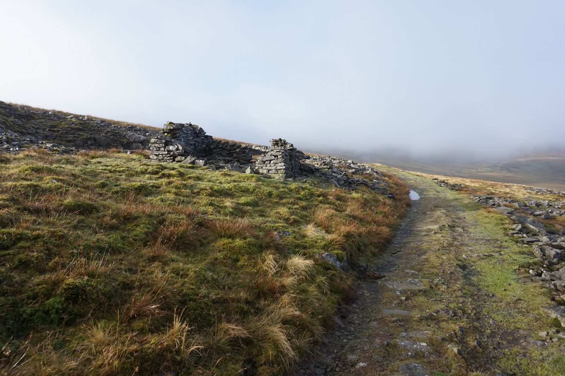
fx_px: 376
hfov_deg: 73.8
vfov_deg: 53.1
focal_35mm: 24
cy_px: 188
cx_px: 282
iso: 100
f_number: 5.6
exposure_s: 1/200
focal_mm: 16
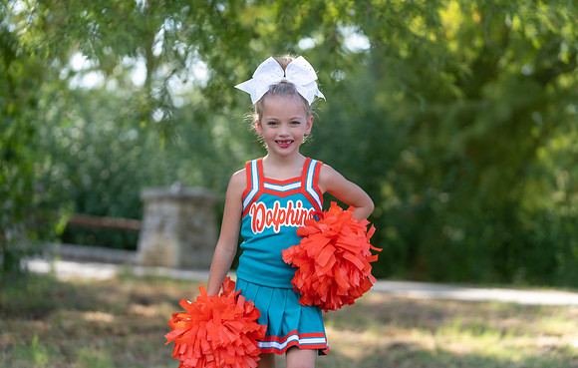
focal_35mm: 97
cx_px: 291
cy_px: 194
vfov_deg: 13.6
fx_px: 1538
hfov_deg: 21.3
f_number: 2.8
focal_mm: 95
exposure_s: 1/400
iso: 100
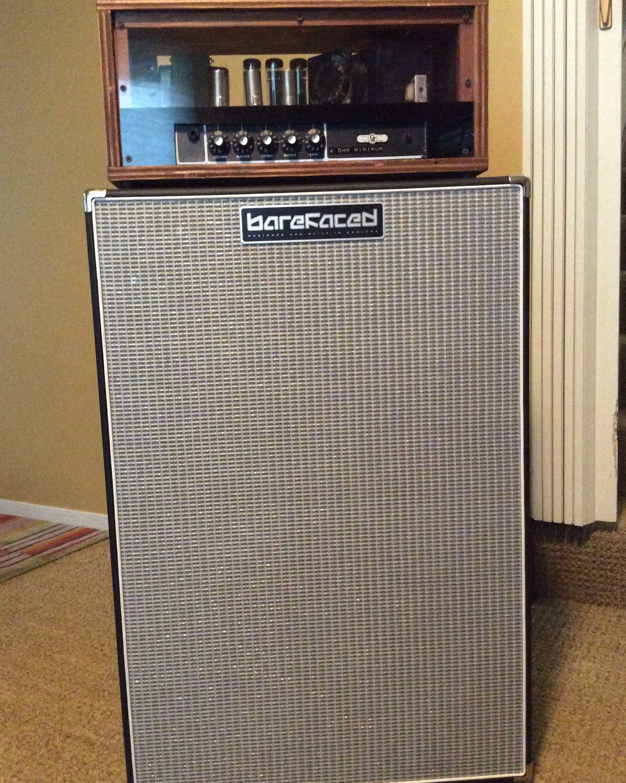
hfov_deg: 43.4
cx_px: 312
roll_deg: +1.2
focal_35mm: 34
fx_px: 788
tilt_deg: -8.1
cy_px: 389
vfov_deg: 52.8
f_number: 2.4
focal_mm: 3.3
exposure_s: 1/15
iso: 500
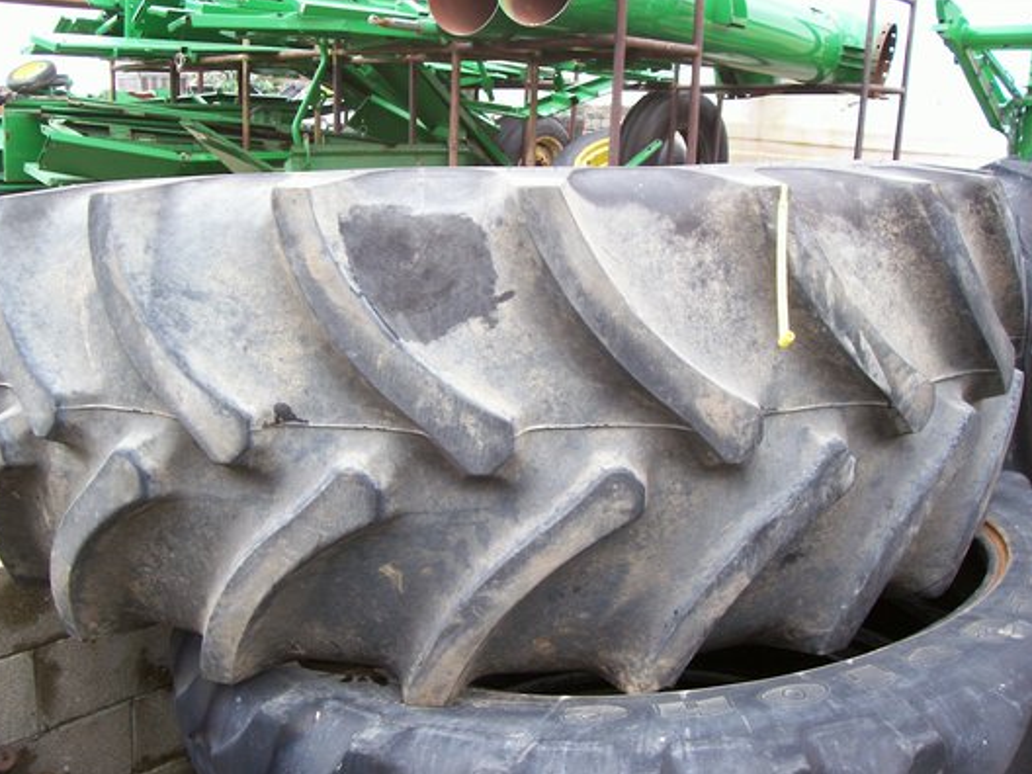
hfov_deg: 52.6
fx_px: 1043
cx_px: 504
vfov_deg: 40.7
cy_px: 379
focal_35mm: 35
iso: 80
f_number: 2.7
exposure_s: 1/95.5
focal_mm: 5.6
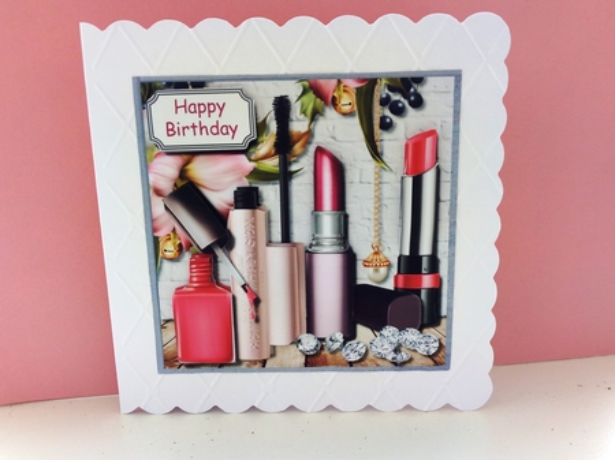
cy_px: 230
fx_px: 479
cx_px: 308
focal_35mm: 27
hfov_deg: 65.4
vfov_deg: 51.3
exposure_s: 1/100
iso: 134
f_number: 2
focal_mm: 3.5
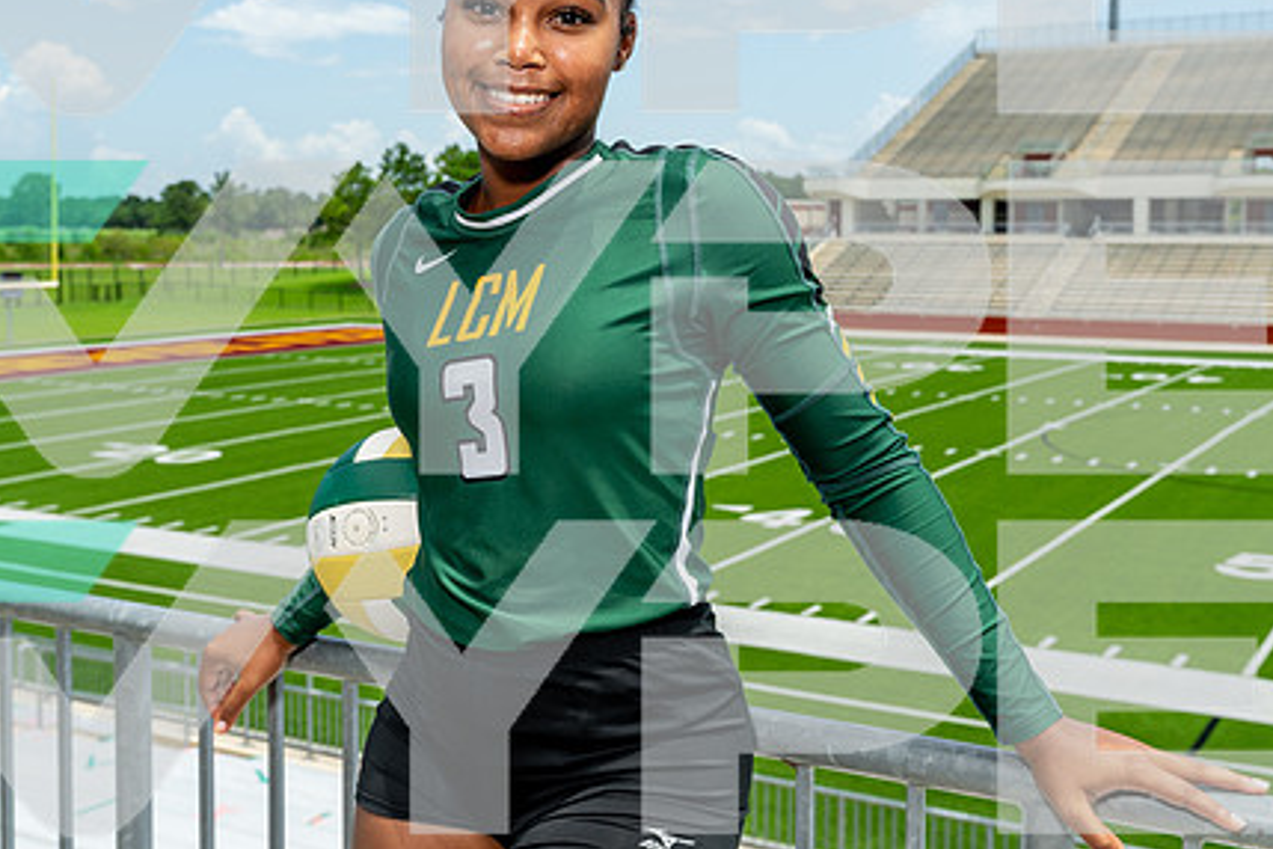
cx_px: 593
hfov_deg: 42.7
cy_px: 319
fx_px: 1626
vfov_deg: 29.1
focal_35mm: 46
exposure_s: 1/125
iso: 100
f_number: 8
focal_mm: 34
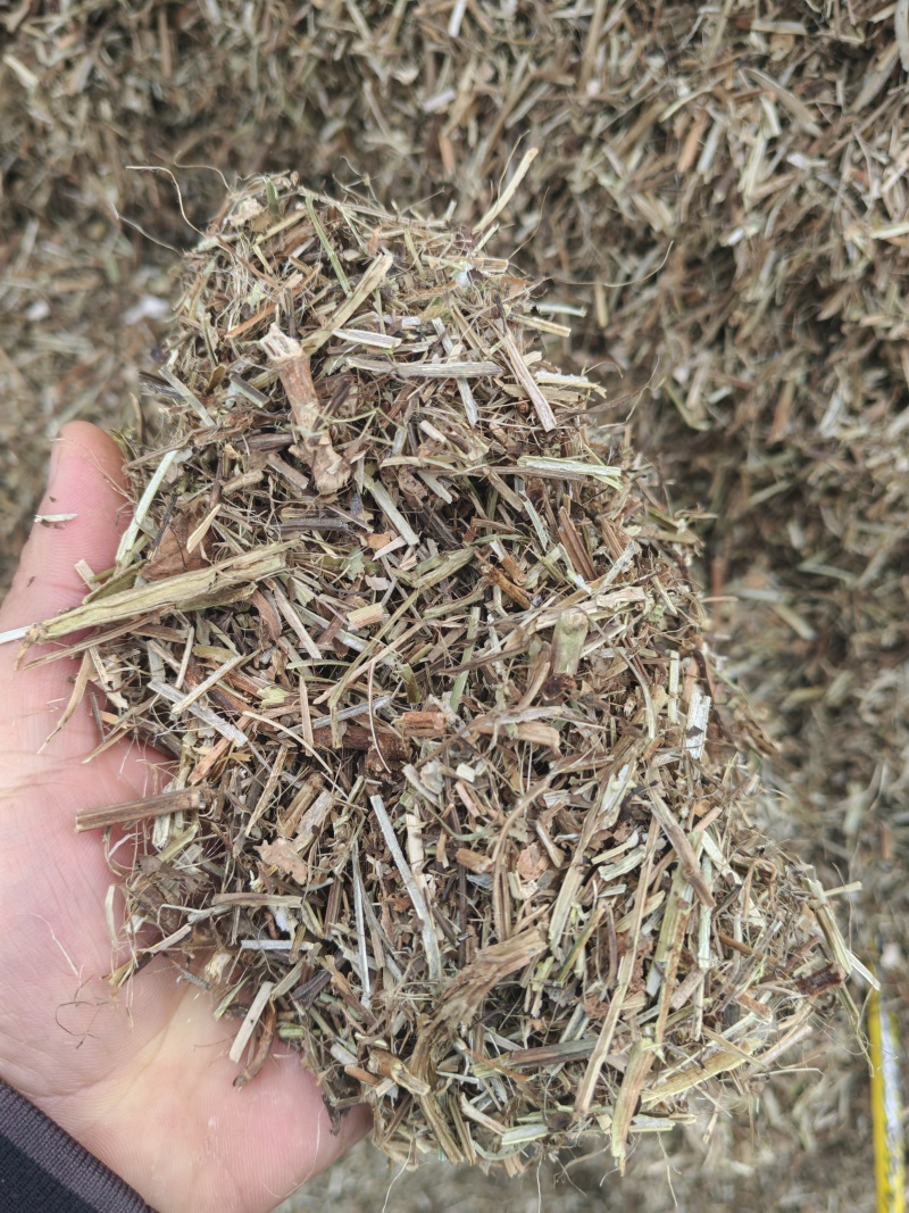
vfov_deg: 65.3
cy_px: 606
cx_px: 454
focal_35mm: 27
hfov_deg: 51.3
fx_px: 946
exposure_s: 1/340
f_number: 1.95
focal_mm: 5.52
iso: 50
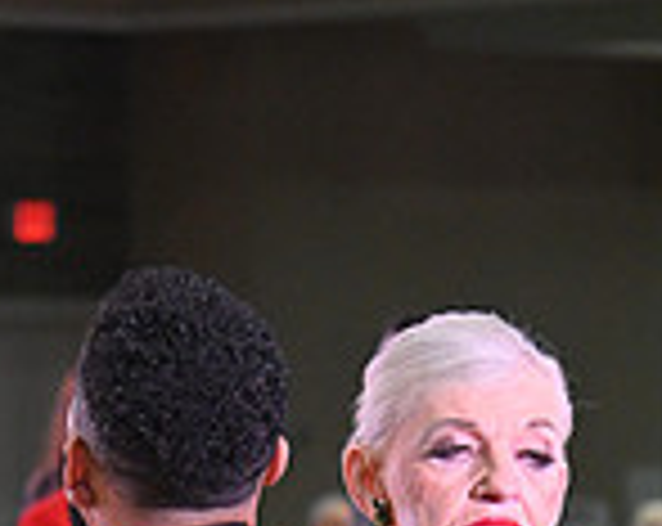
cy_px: 1286
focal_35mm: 353
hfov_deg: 5.5
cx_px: 200
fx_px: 6902
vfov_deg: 4.3
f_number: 5
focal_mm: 95
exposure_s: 1/320
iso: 3200
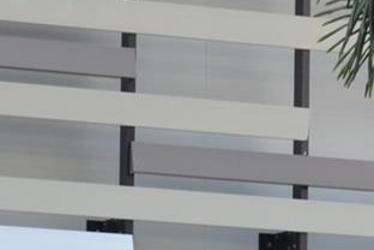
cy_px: 510
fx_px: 3200
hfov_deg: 6.7
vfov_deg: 4.4
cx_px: 326
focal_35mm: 308
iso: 250
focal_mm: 40
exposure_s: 1/125
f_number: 5.6
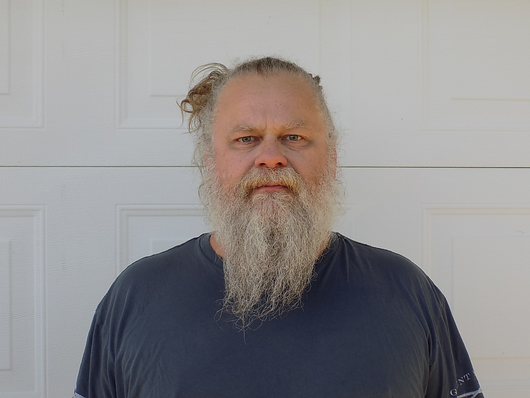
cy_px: 199
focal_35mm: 52
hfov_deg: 36.8
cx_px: 265
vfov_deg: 28.0
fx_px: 796
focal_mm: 9.3
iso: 80
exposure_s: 1/250
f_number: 3.9
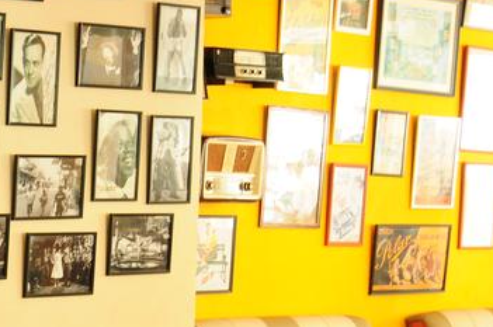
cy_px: 277
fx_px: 1473
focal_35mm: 108
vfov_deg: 12.6
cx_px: -185
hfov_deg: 17.6
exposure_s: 1/20
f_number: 3.8
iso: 200
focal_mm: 21
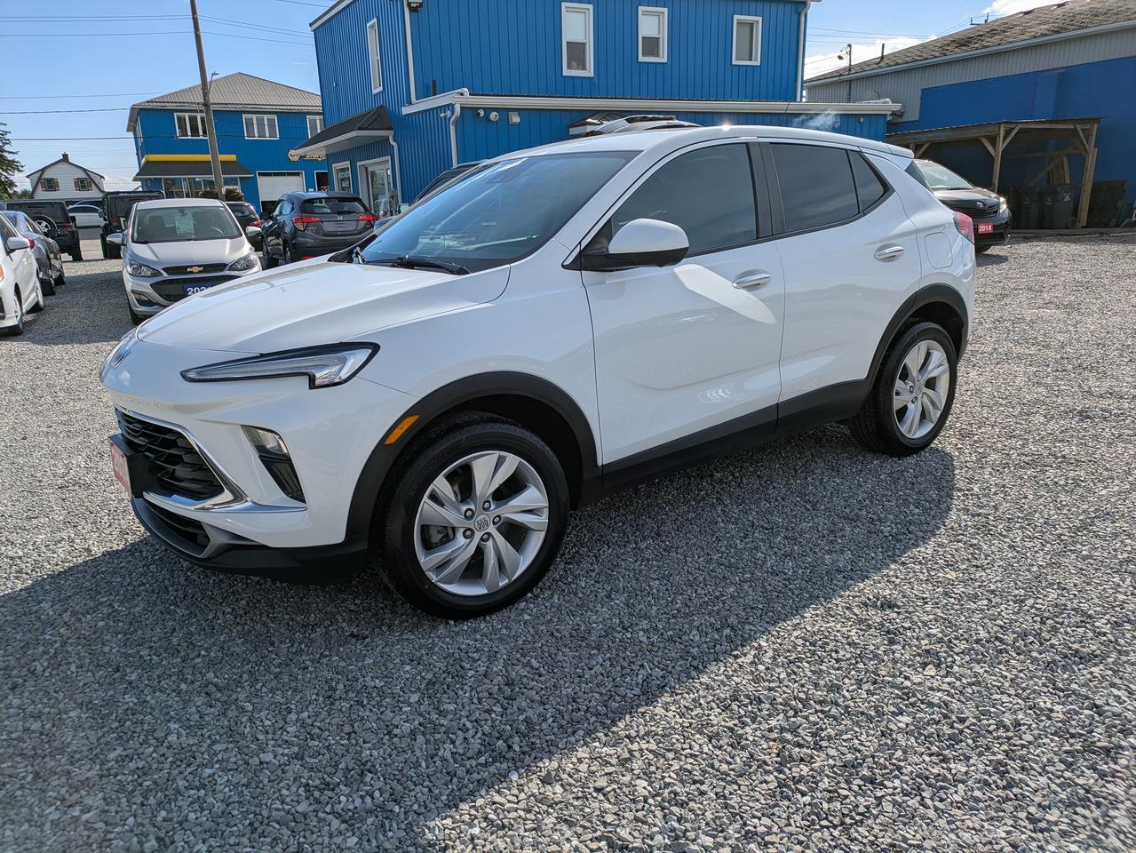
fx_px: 821
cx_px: 568
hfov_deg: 69.4
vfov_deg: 54.9
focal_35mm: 25
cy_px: 426
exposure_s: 1/2451
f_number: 1.89
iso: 40
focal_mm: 5.43
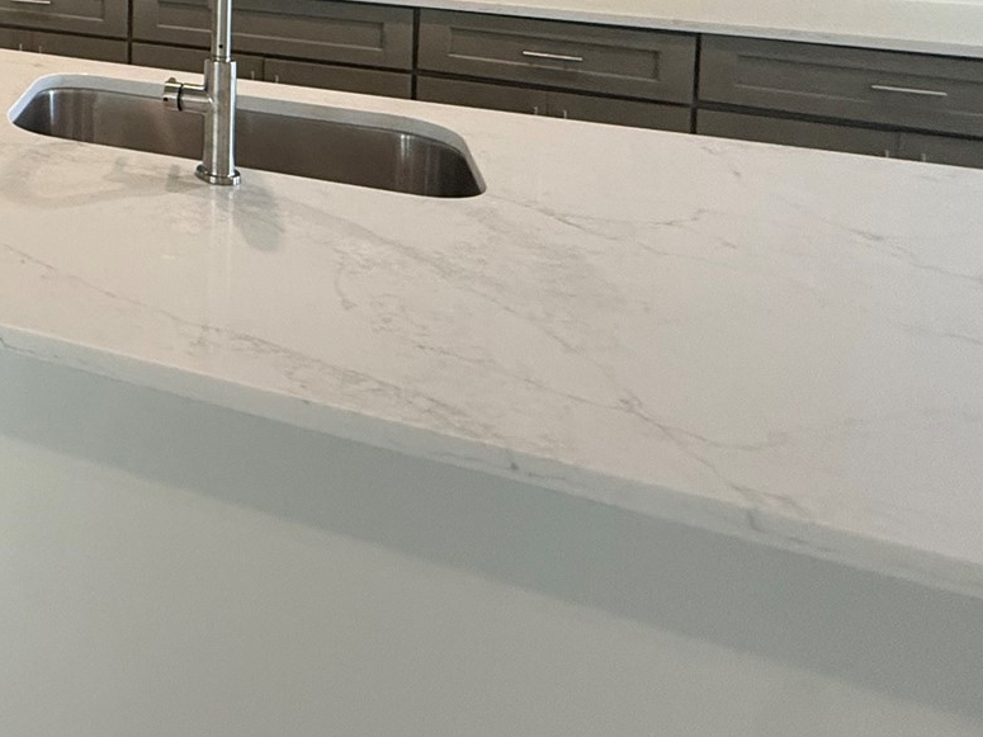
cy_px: -192
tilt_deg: -1.7
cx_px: -205
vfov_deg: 31.1
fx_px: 1051
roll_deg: -0.7
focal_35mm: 37
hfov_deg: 37.5
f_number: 2.2
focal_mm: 2.22
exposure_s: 1/120
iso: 250
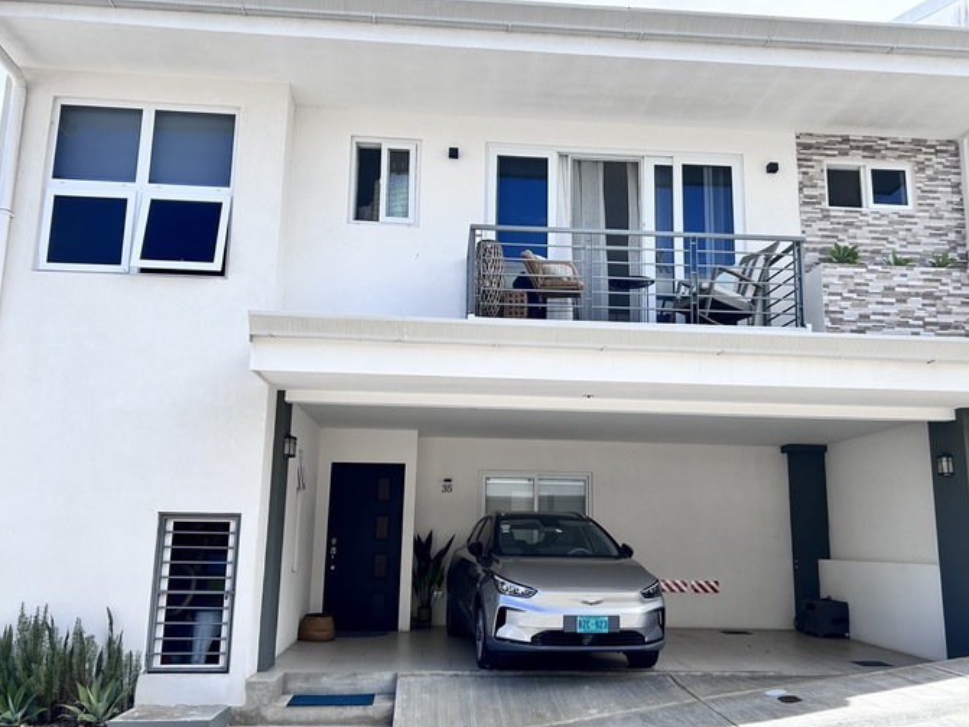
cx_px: 523
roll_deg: -0.8
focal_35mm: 31
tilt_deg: +11.1
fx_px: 868
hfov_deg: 58.3
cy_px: 373
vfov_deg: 45.4
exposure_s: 1/2695
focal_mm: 5.7
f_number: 1.5
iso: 50
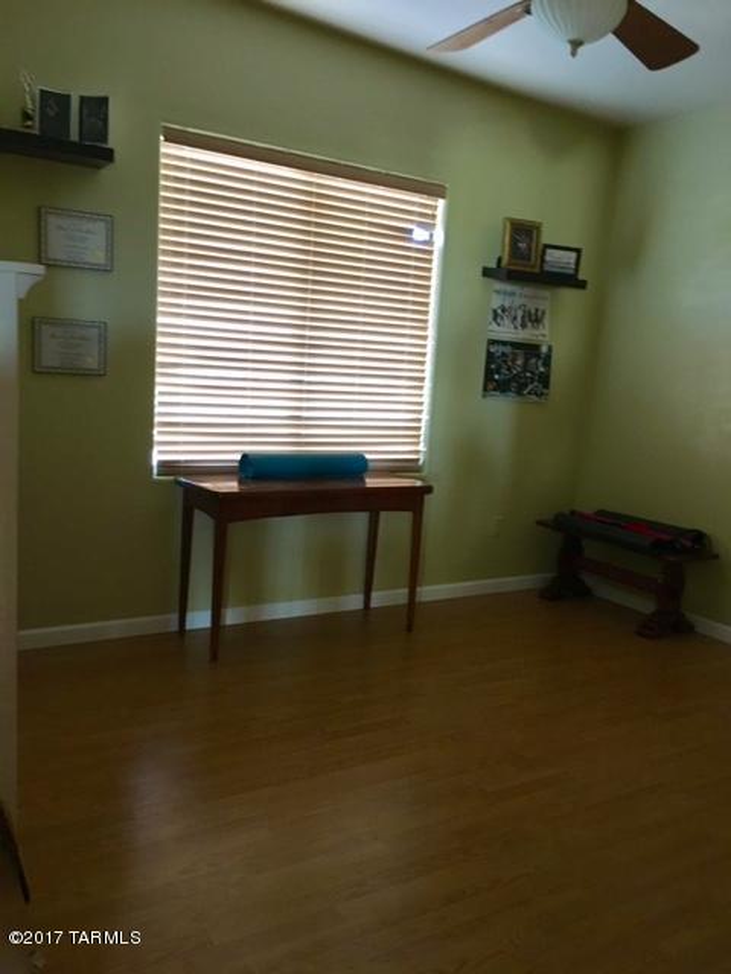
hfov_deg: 48.2
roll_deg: -3.0
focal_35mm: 29
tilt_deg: -8.5
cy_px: 487
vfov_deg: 61.7
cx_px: 366
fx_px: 817
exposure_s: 1/17
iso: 200
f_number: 2.2
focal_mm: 4.15
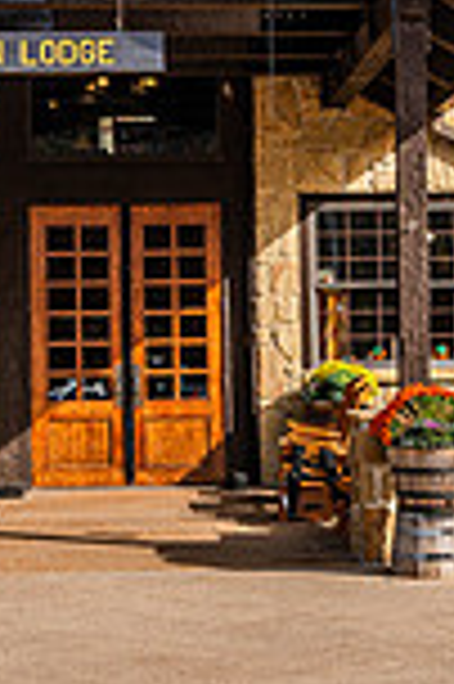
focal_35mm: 112
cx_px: 261
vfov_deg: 18.3
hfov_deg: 12.2
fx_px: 2123
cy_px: 277
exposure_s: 1/160
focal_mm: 28
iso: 80
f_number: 8
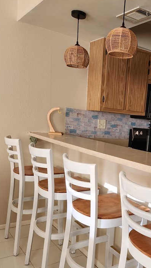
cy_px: 166
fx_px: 256
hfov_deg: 31.7
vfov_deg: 54.7
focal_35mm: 36
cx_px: 128
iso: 320
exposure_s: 1/120
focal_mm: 5.4
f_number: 1.8
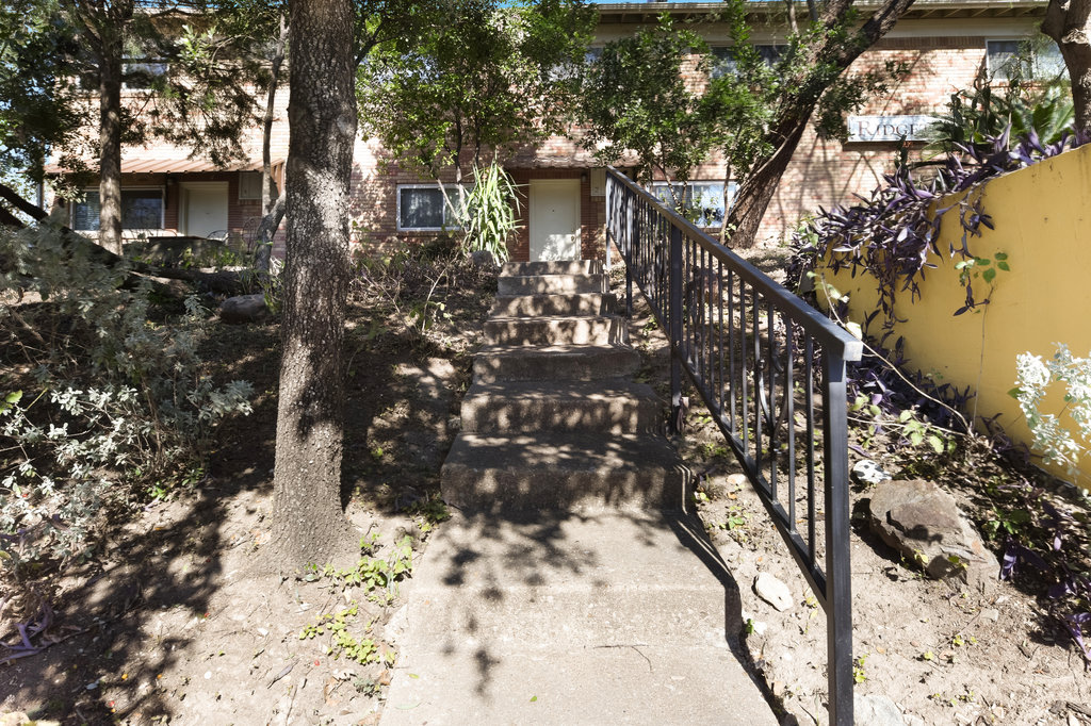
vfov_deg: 59.5
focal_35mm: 21
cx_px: 546
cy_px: 363
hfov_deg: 81.2
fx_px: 636
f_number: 8
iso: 200
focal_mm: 14
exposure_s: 1/80
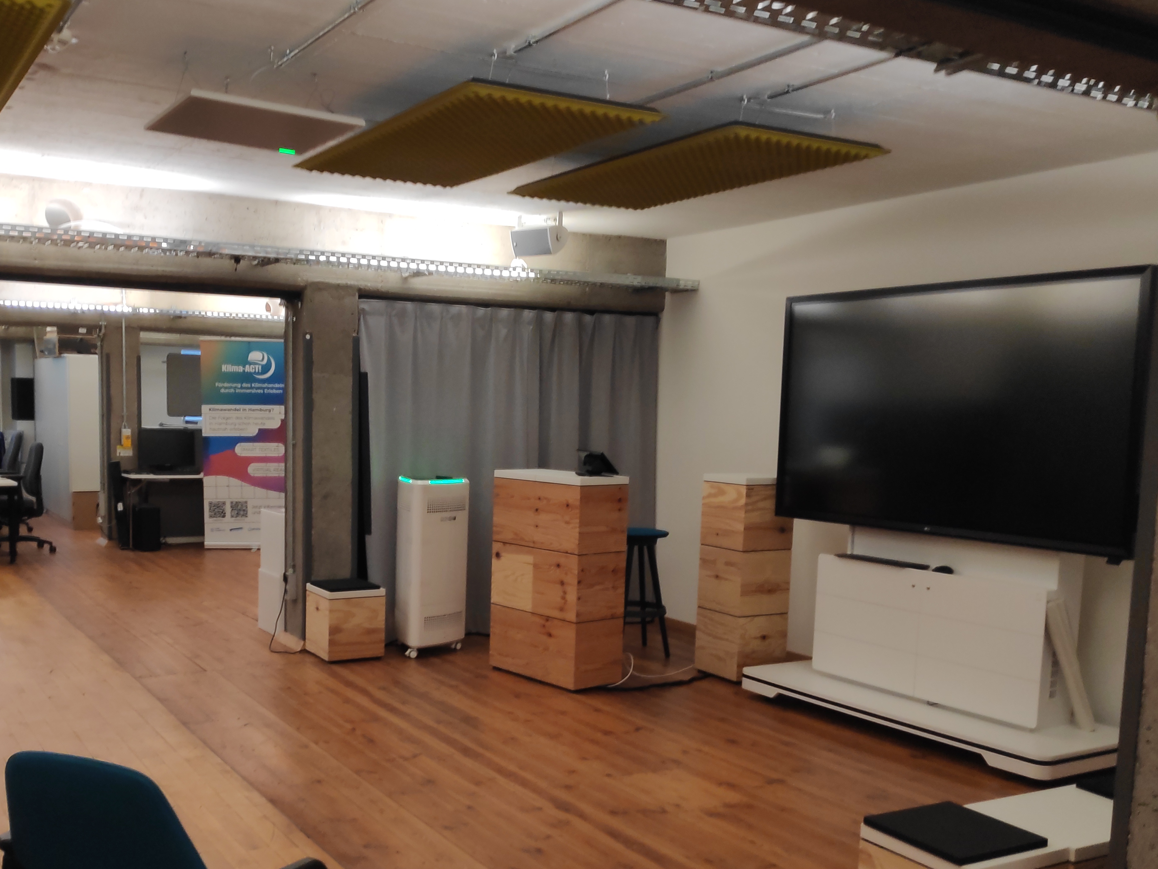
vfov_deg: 47.9
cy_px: 524
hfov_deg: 61.2
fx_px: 970
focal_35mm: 29
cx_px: 469
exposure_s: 1/50
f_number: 1.9
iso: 376
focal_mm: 3.94
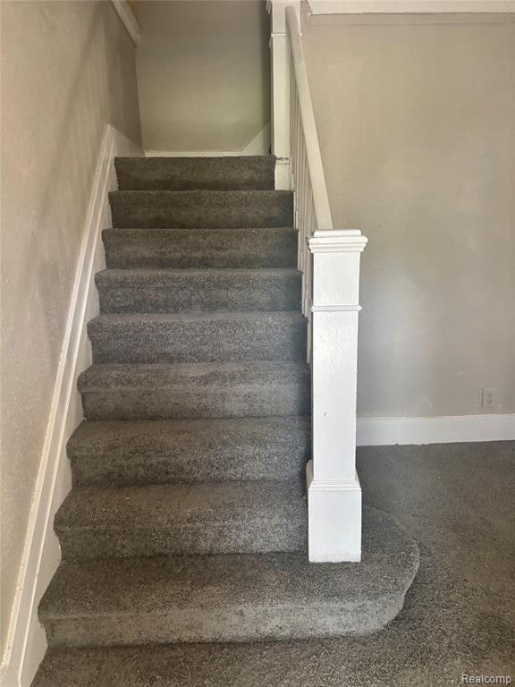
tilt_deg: -12.8
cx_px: 258
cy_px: 344
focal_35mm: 26
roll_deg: +0.8
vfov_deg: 67.3
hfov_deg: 53.1
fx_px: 516
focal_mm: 5.96
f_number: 1.6
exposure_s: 1/60
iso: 250
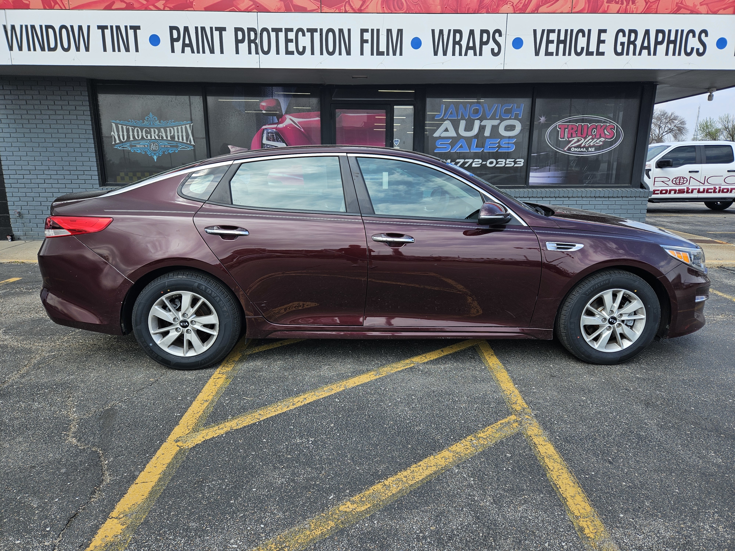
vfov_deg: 58.9
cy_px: 276
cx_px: 368
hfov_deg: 73.9
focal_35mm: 23
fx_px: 488
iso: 25
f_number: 1.8
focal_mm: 5.4
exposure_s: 1/803
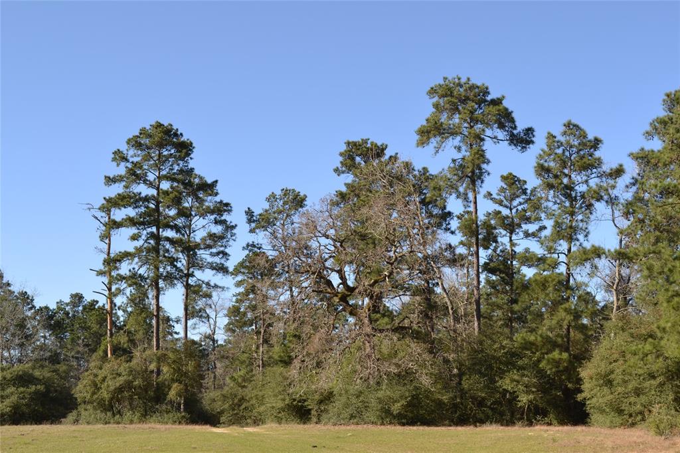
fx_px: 963
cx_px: 340
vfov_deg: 26.5
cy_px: 226
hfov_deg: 38.9
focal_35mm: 51
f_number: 7.1
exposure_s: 1/200
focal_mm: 34
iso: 100
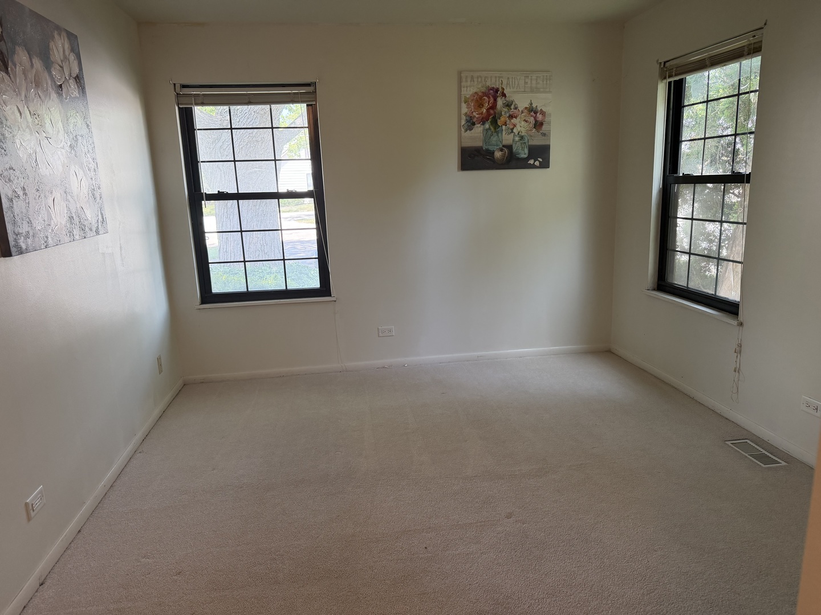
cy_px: 308
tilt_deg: -14.3
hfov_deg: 71.6
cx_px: 410
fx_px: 569
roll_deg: +3.2
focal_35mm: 24
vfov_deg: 56.8
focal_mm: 6.76
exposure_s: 1/120
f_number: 1.78
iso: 200
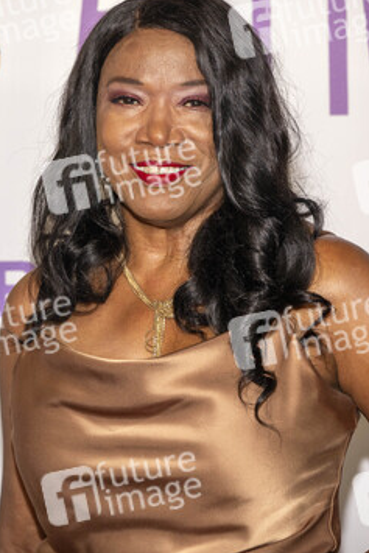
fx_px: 2073
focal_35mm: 135
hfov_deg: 10.2
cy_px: 255
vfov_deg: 15.2
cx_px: 167
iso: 800
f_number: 6.3
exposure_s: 1/200
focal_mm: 120
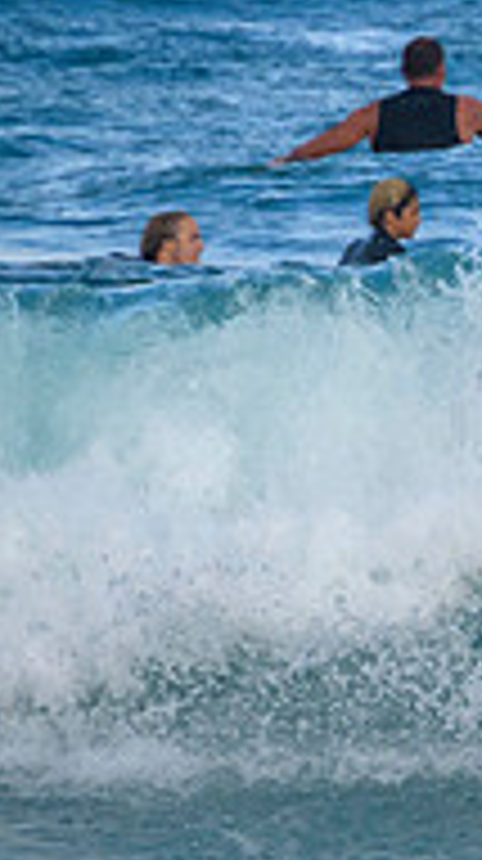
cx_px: 1293
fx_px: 58074
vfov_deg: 0.8
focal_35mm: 2548
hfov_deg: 0.5
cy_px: 268
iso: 1600
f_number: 11
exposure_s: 1/1600
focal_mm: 800
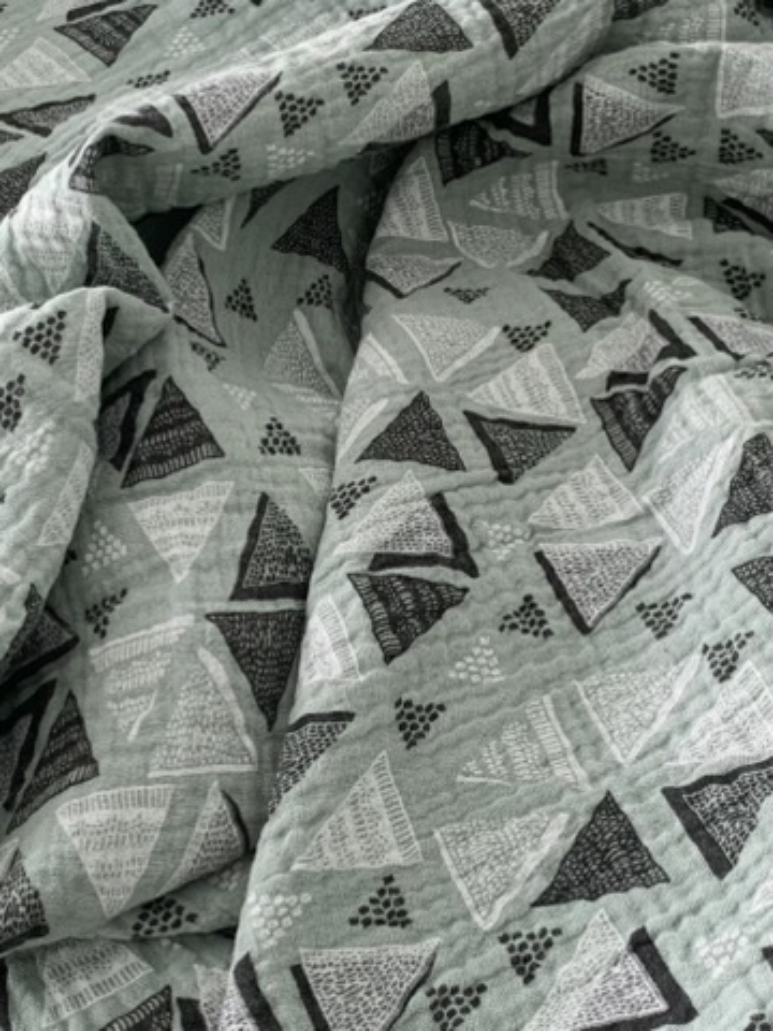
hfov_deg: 53.1
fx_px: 774
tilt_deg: -51.6
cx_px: 386
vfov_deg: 67.3
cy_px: 516
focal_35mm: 26
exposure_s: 1/121
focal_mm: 4.25
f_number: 1.8
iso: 64
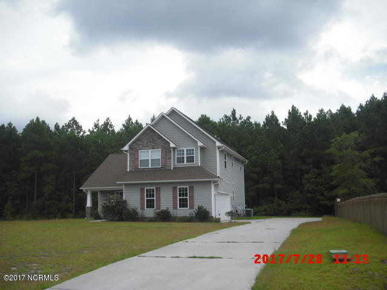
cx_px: 194
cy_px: 145
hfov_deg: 49.0
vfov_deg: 37.7
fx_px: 425
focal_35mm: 38
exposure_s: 1/250
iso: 64
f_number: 5.6
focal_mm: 6.2
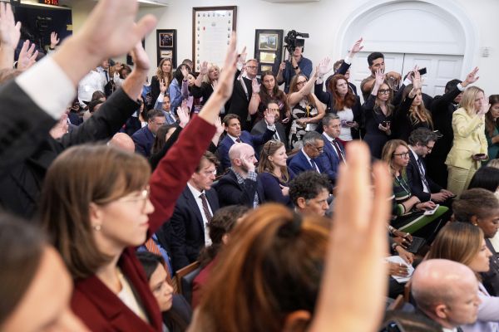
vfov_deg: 45.0
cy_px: 166
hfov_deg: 63.7
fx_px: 402
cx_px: 250
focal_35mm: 29
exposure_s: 1/500
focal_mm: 29
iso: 2500
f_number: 2.8
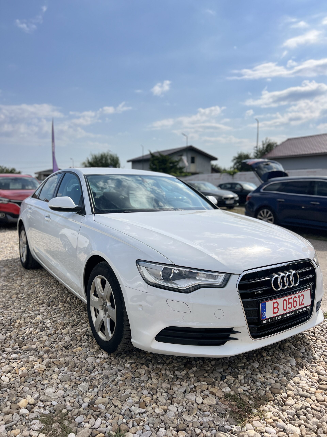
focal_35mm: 26
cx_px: 164
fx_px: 327
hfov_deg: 53.1
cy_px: 218
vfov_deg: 67.3
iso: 50
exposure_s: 1/8696
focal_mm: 5.7
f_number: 1.5
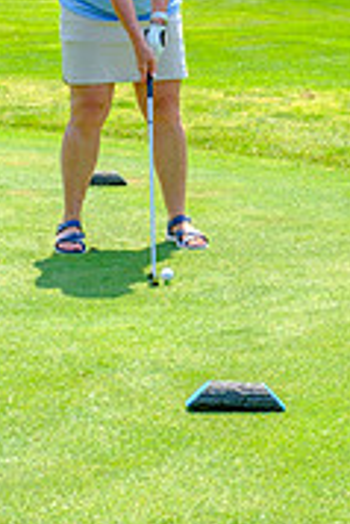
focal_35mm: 149
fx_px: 2169
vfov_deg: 13.6
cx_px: 165
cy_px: -3
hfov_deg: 9.2
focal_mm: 39
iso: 200
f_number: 5.6
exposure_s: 1/250
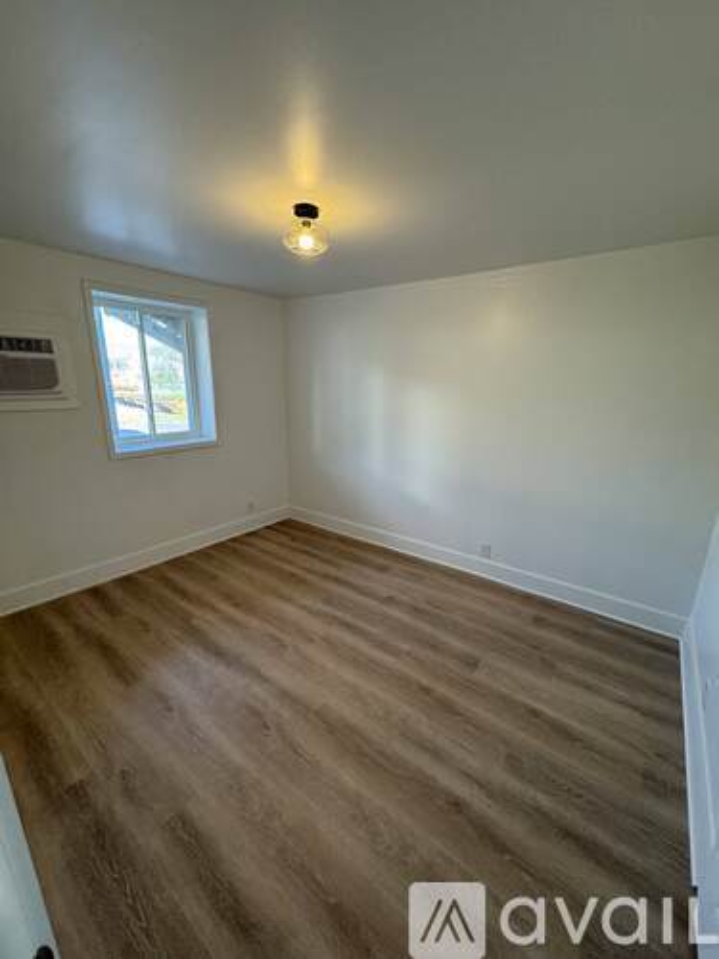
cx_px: 360
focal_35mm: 14
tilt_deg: -15.1
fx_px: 388
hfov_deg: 85.7
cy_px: 480
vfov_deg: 102.1
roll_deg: -1.2
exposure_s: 1/120
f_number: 2.2
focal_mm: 2.22
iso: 250
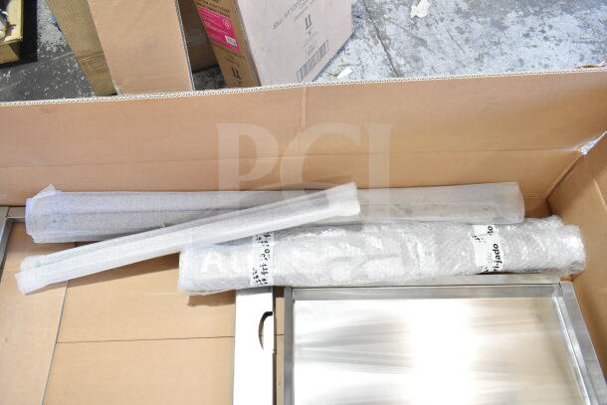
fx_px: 455
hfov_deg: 67.4
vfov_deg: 48.0
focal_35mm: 27
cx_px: 304
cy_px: 202
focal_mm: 18
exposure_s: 1/125
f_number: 5.6
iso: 1600
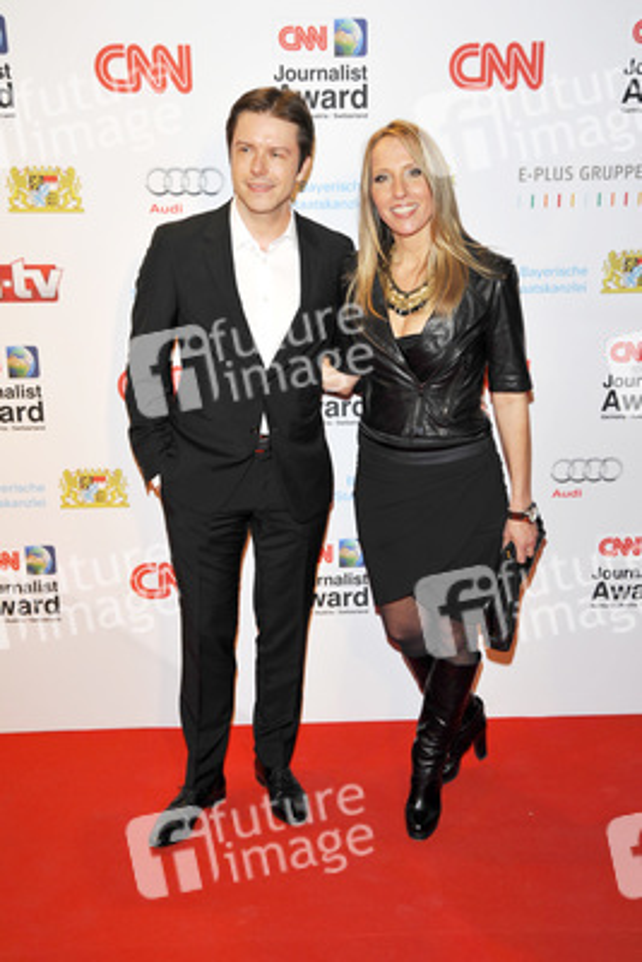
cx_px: 321
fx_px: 1203
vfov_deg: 43.6
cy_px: 481
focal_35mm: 45
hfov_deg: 29.9
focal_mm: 45
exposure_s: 1/250
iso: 800
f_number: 6.3
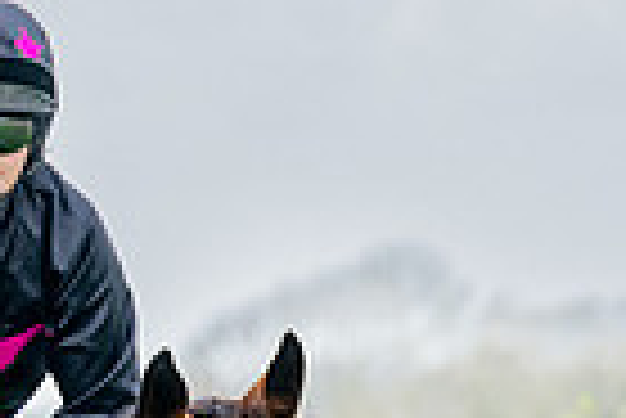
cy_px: 974
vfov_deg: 1.7
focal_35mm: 796
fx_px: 13856
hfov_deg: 2.6
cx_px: 131
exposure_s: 1/800
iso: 400
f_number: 4
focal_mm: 120
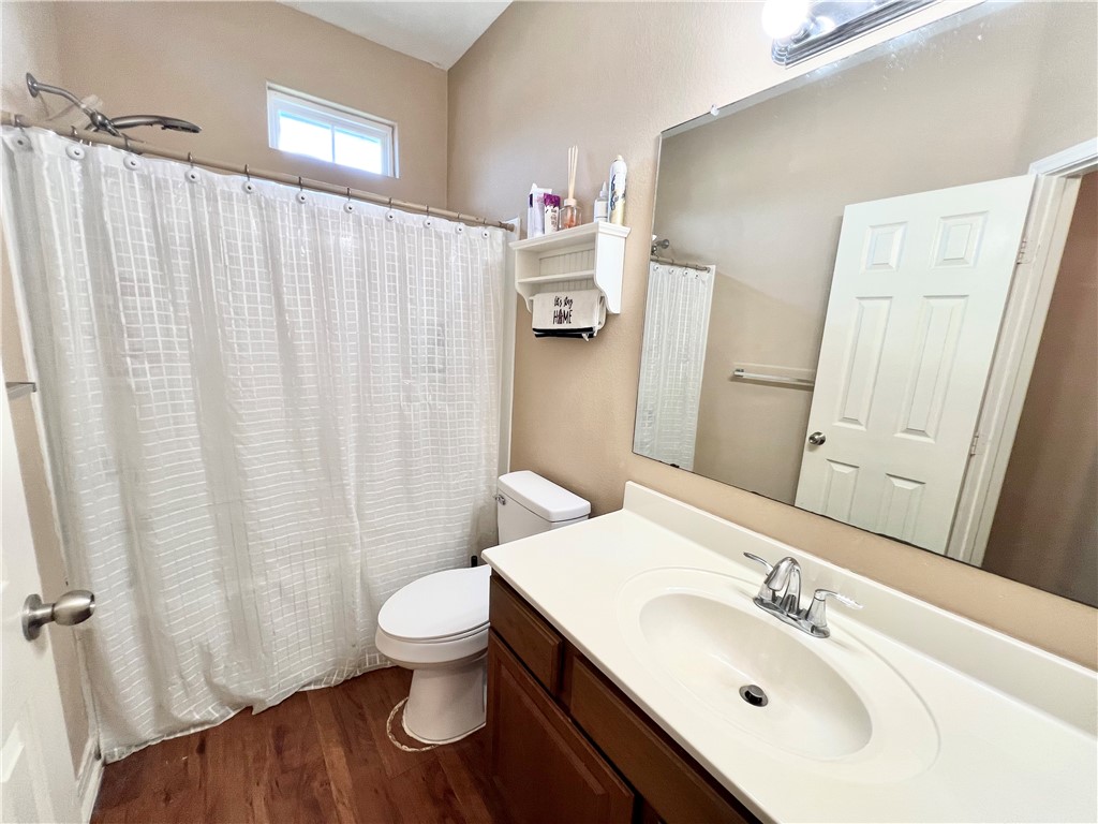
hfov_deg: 106.2
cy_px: 412
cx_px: 549
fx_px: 412
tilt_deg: -11.8
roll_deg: -3.3
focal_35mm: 13
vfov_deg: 89.9
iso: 125
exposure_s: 1/60
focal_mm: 1.57
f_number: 1.8
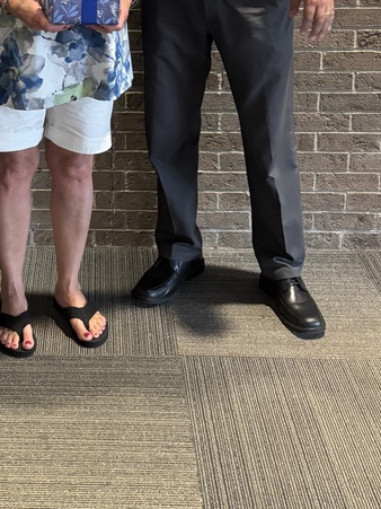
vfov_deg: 30.3
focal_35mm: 59
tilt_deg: -11.8
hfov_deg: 24.2
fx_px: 866
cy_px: -7
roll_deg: +0.5
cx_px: 47
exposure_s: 1/30
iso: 500
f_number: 1.6
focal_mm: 5.96
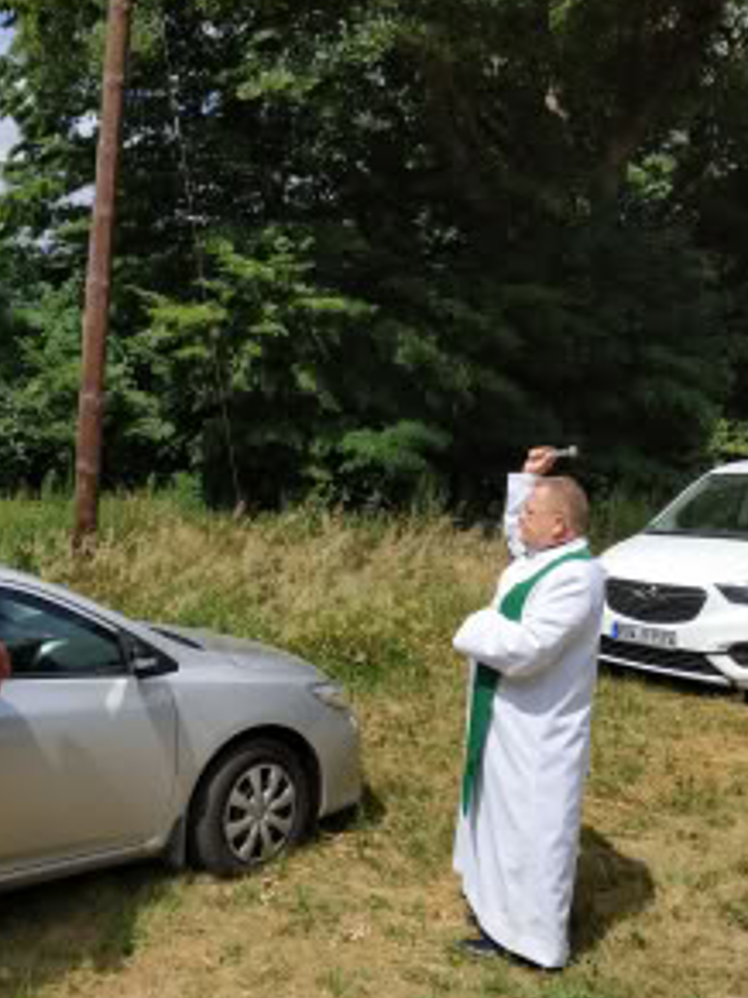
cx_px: 206
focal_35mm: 33
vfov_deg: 55.4
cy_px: 494
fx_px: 951
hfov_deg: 41.9
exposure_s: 1/4724
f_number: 1.9
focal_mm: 3.94
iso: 250
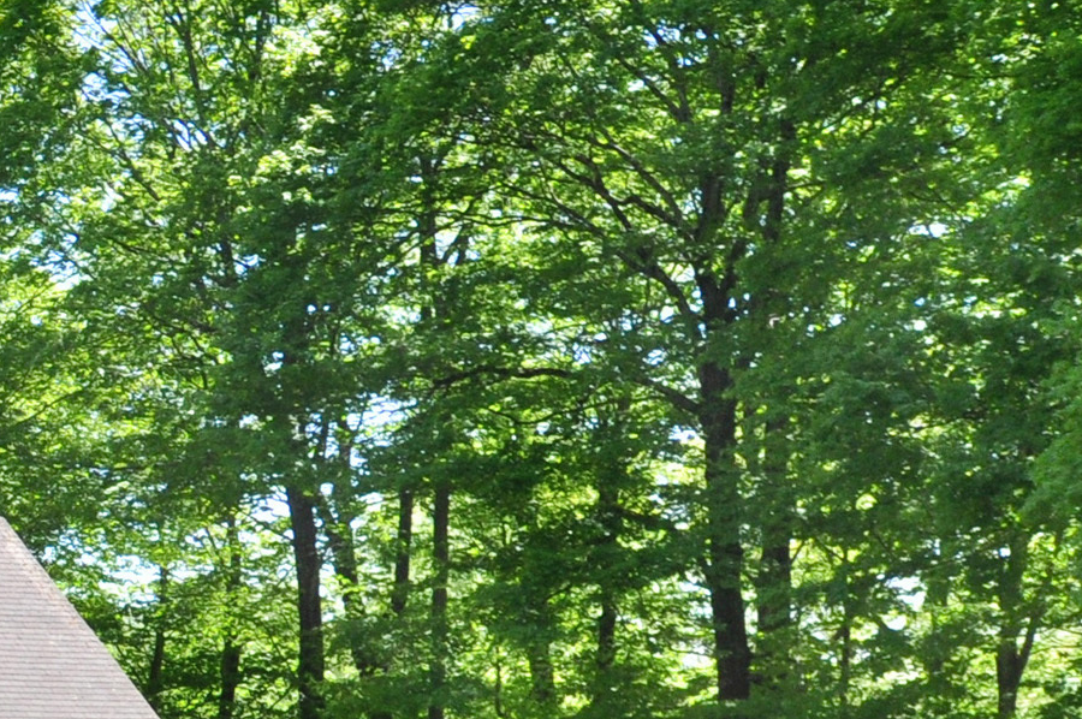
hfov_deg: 19.6
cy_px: 779
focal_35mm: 87
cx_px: -637
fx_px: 2612
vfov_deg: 15.3
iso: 400
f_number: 9
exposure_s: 1/250
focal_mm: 18
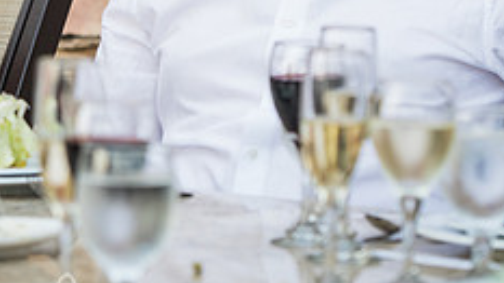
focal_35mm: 453
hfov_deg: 4.8
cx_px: 19
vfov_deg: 2.7
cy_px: -70
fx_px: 6053
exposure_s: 1/250
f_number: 3.2
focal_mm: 116
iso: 400
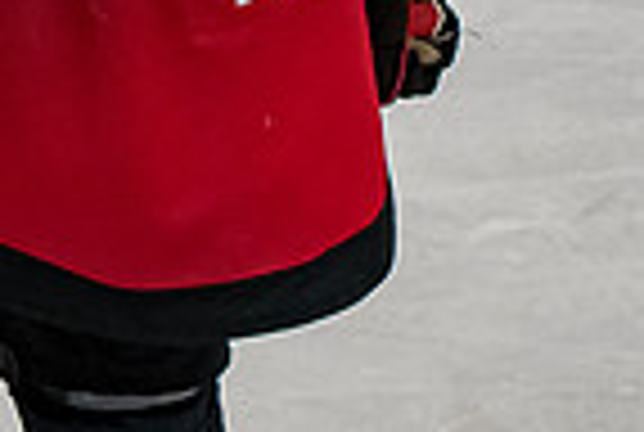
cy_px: -392
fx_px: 8694
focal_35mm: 485
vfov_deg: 2.8
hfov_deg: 4.2
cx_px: 15
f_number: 3.5
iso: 2500
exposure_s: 1/800
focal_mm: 70
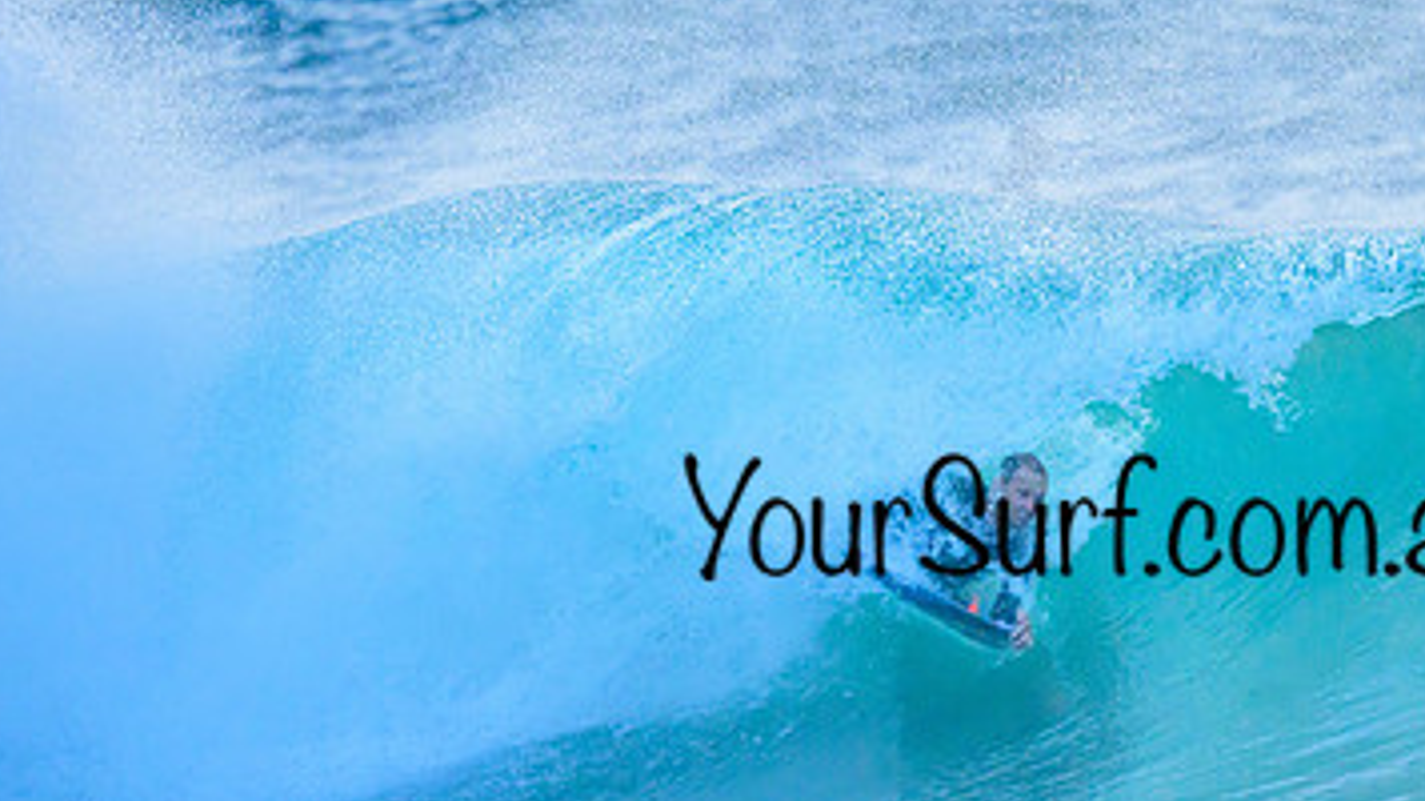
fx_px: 51524
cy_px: 483
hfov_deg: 1.6
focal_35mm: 1364
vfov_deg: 0.9
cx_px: 1097
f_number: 6.3
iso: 3200
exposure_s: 1/2500
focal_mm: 800
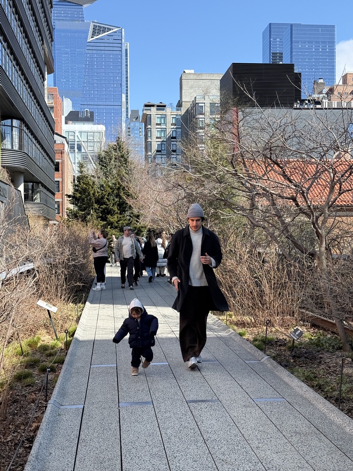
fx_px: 653
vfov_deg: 39.7
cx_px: 176
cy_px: 236
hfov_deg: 30.3
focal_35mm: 48
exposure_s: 1/2415
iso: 80
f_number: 1.78
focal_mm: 6.76
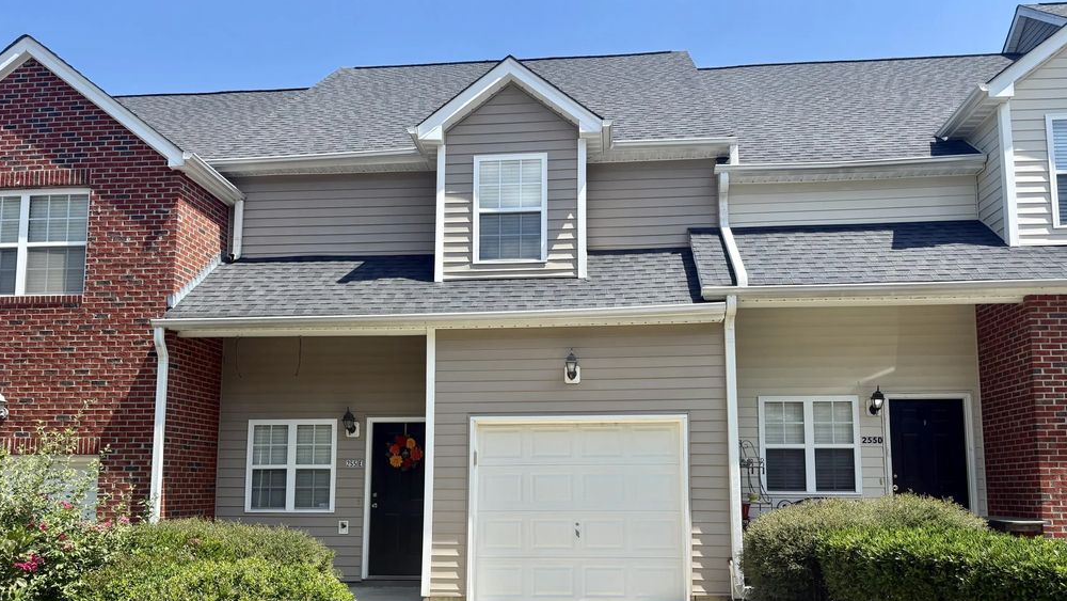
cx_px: 522
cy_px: 390
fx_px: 821
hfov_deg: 66.0
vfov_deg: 39.8
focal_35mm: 29
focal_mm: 5.96
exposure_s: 1/2639
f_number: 1.6
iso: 50
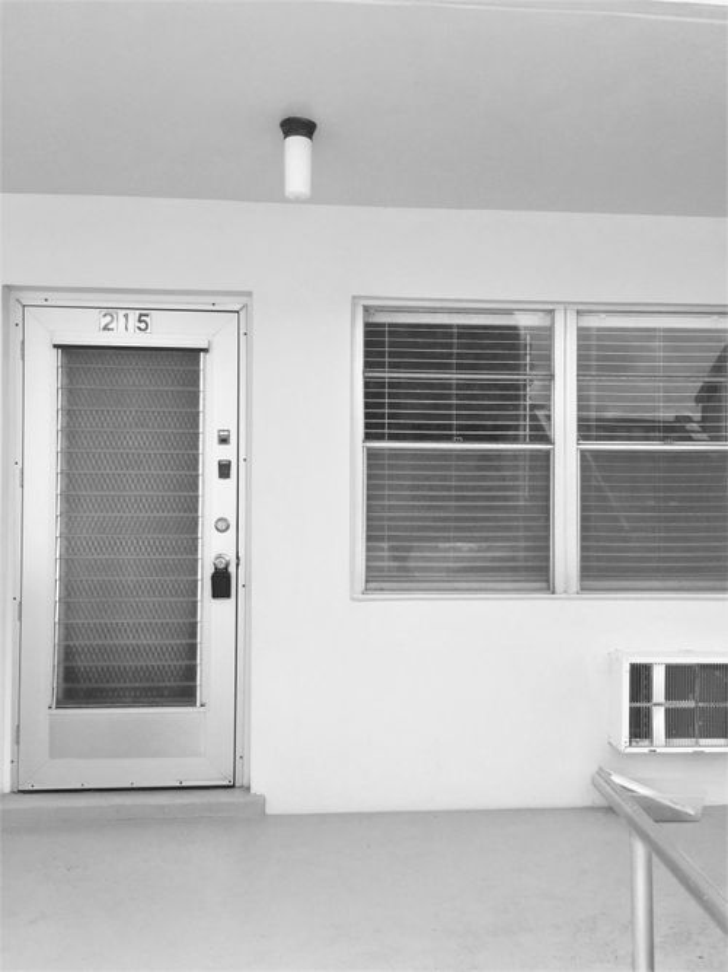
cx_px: 364
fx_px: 813
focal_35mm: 29
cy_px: 486
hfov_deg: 48.2
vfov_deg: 61.7
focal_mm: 4.15
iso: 32
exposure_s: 1/964
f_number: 2.2
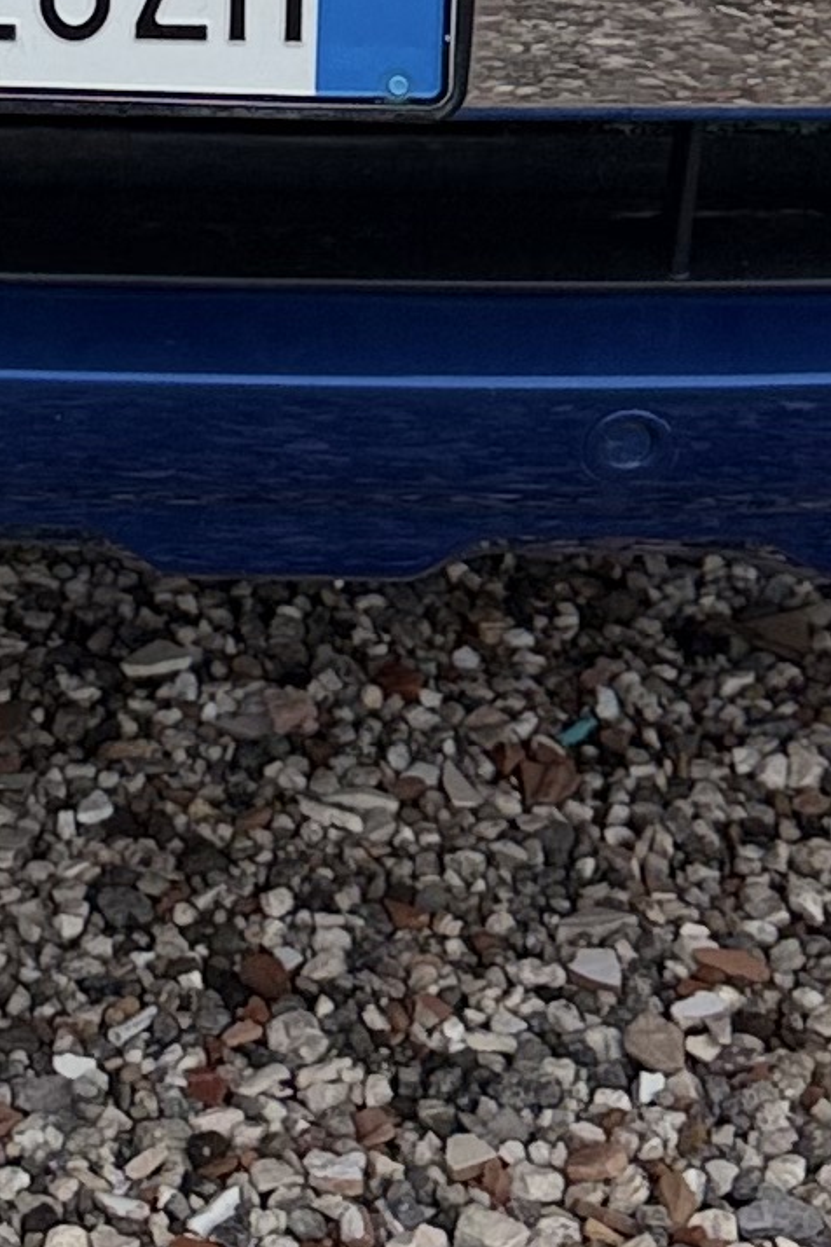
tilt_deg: -10.5
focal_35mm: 141
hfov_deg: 9.6
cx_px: -77
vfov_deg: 13.0
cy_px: -1099
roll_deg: -0.9
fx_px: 4882
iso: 100
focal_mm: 6.76
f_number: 1.78
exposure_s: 1/308
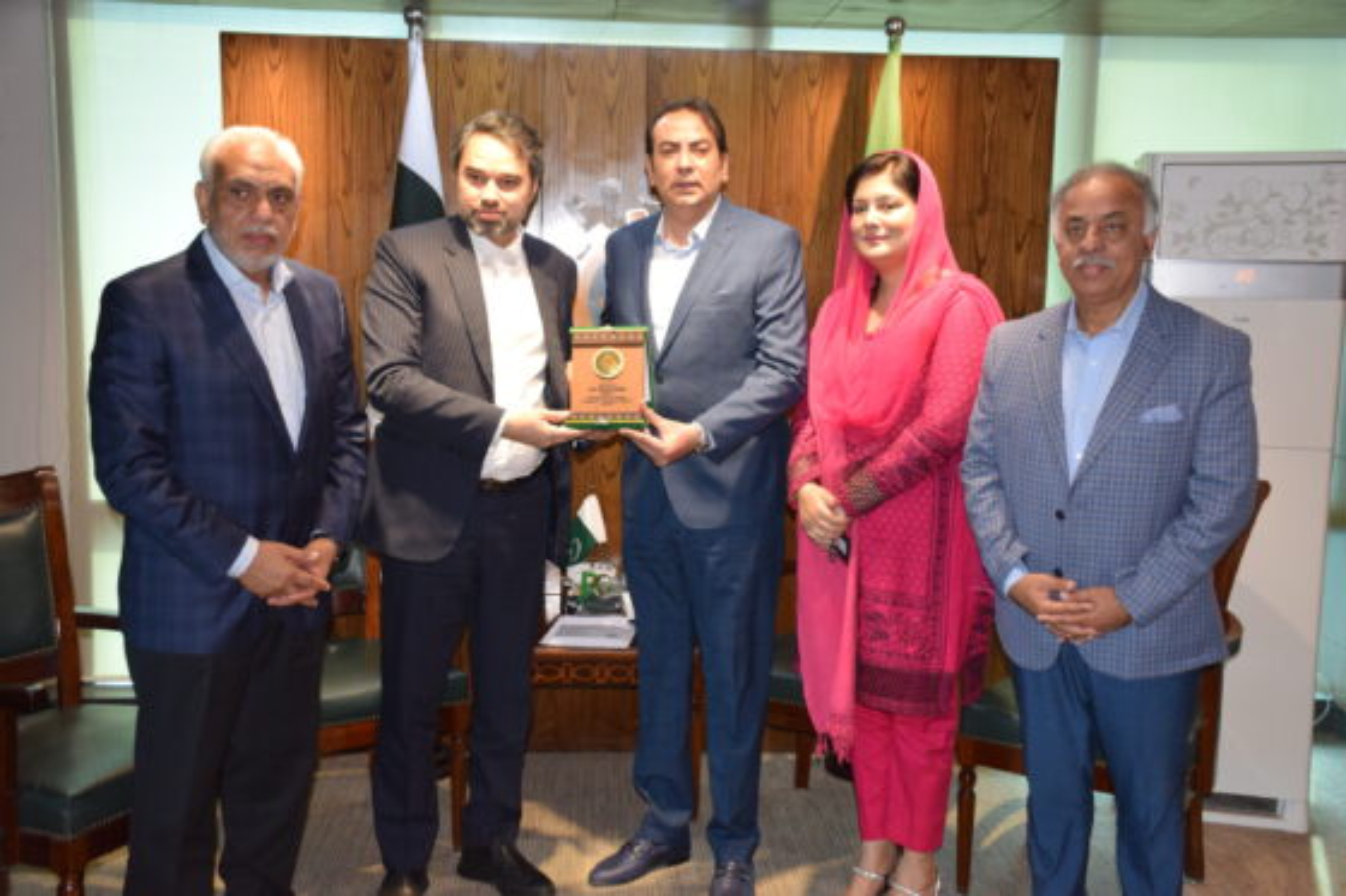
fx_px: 1458
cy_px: 448
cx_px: 673
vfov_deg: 34.2
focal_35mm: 39
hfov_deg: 49.6
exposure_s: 1/60
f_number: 4
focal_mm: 26
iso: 800
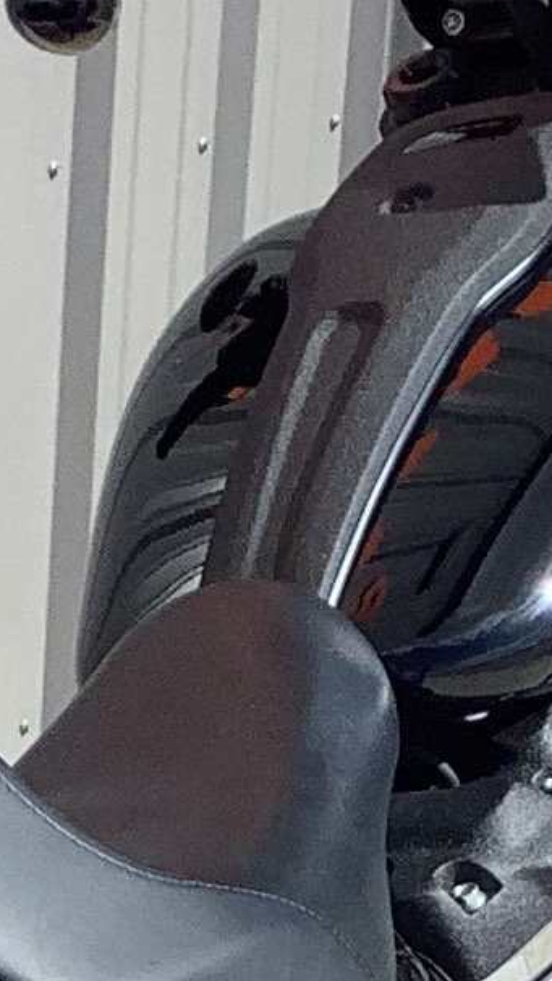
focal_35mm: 182
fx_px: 4735
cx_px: 99
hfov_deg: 6.7
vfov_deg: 11.6
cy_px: 1230
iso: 25
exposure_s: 1/1733
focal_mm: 3.3
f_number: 2.4
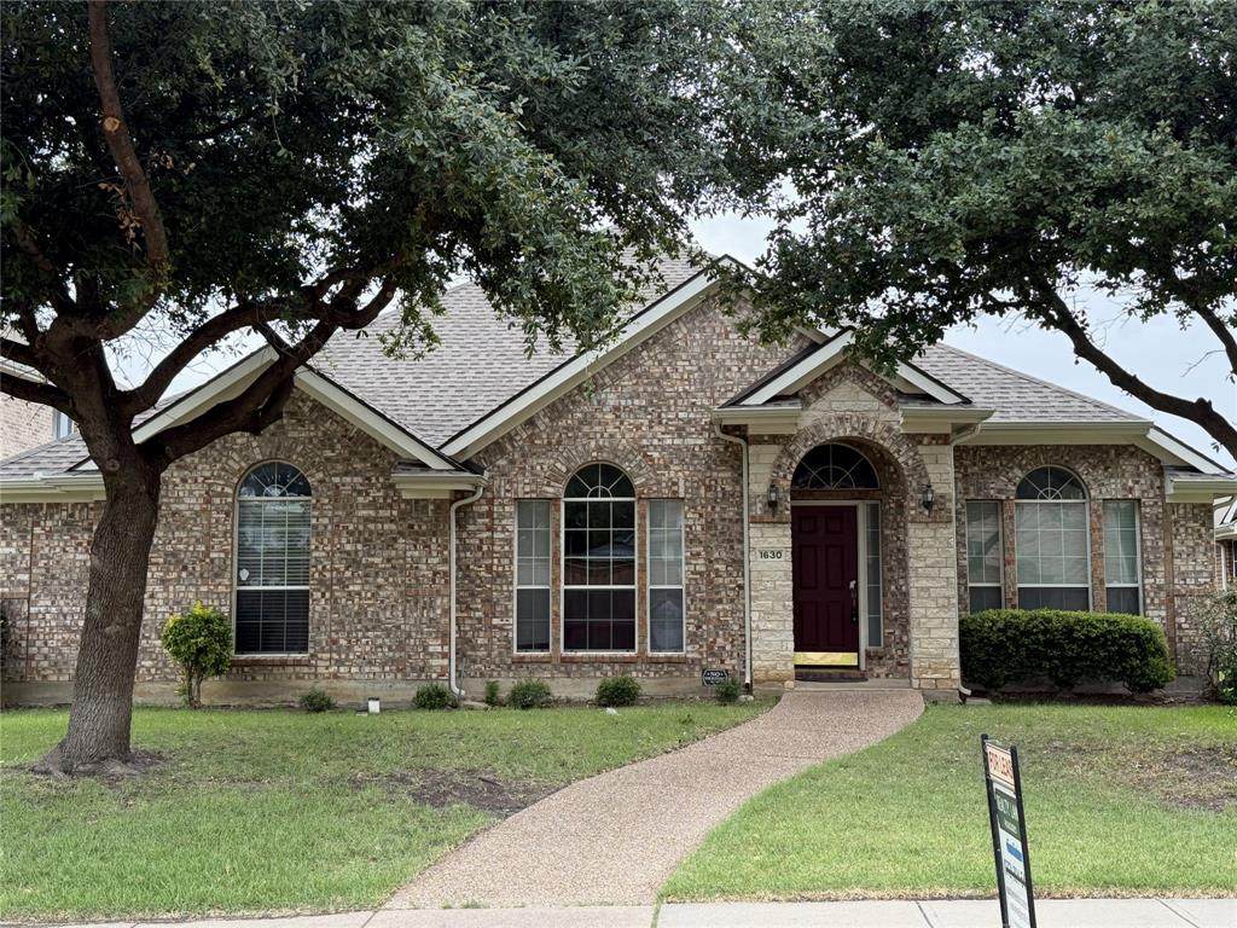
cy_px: 464
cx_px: 618
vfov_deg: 35.1
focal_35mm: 41
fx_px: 1465
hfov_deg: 45.8
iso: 100
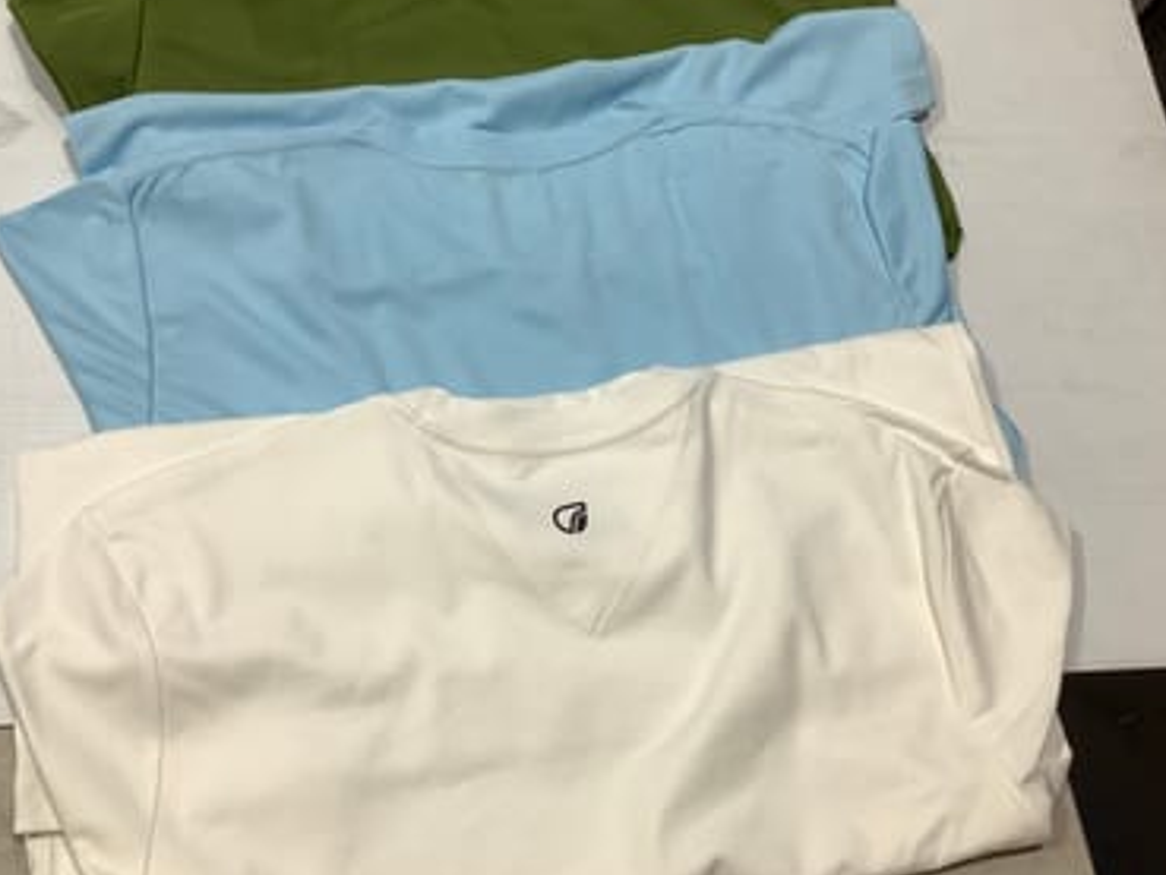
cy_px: 390
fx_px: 1415
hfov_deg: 44.8
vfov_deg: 34.3
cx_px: 569
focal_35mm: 42
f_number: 2.4
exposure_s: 1/100
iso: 32
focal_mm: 3.3
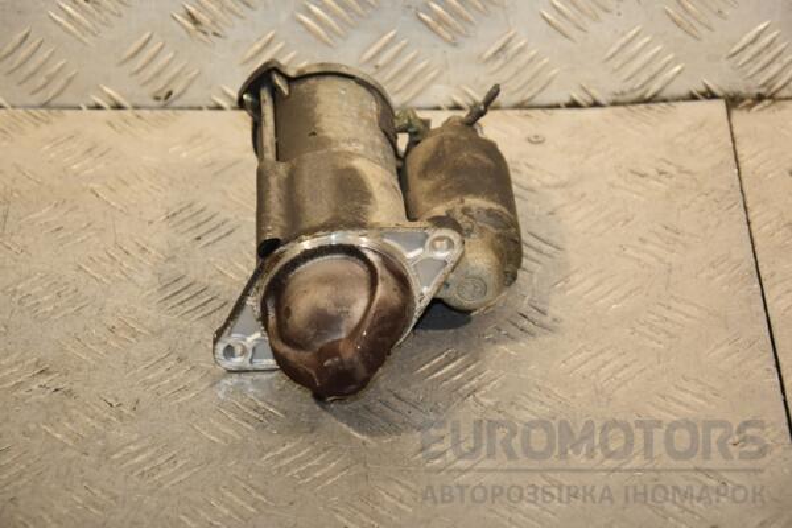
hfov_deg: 18.2
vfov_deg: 12.2
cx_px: 396
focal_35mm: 112
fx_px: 2475
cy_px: 264
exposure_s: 1/200
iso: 800
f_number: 5.6
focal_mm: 75
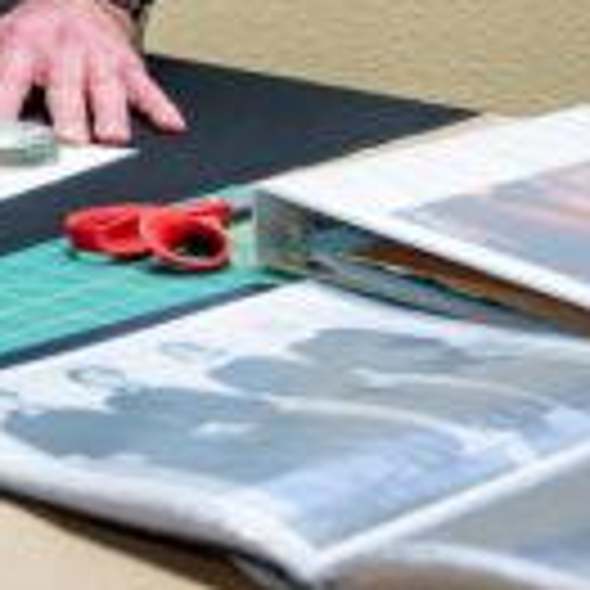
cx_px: -430
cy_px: -151
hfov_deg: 11.9
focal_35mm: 137
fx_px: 2642
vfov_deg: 12.4
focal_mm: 31
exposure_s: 1/200
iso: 1600
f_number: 4
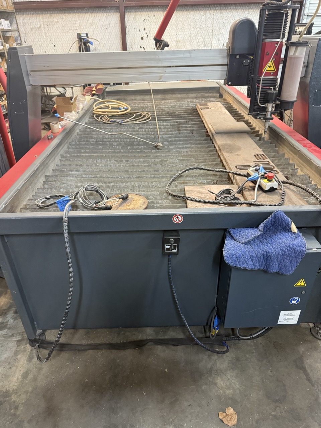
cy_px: 214
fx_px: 297
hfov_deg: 56.8
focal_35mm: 24
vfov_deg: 71.6
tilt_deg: -31.1
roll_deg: +0.6
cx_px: 160
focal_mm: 6.76
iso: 500
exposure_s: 1/60
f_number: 1.78
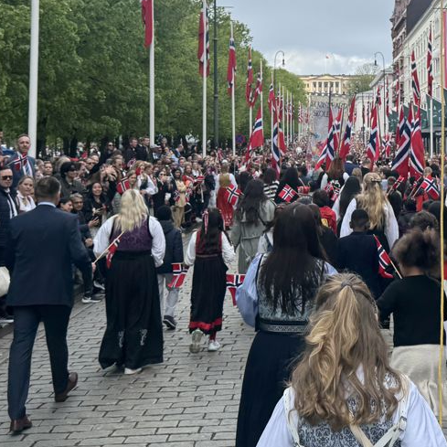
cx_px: 334
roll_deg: -0.9
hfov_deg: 28.7
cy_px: 101
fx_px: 862
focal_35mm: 59
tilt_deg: +3.2
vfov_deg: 28.6
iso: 80
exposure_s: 1/1721
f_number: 1.78
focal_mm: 6.76
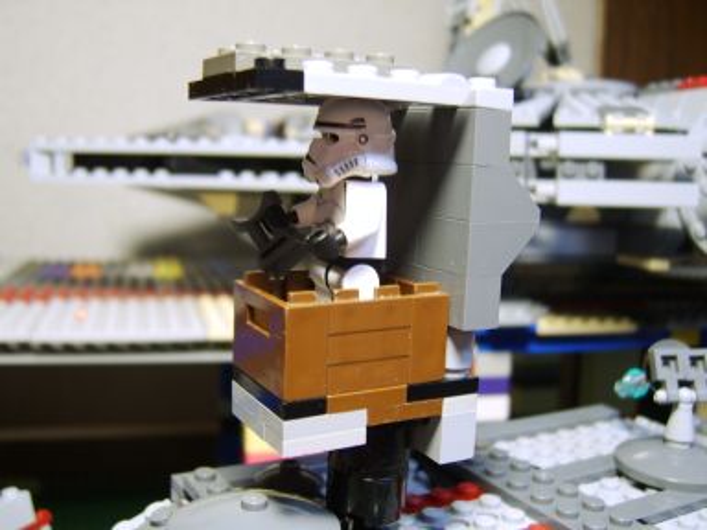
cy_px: 265
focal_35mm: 31
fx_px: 633
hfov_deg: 58.4
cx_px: 354
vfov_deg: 45.4
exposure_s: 1/7
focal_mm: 8.13
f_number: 2.7
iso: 71
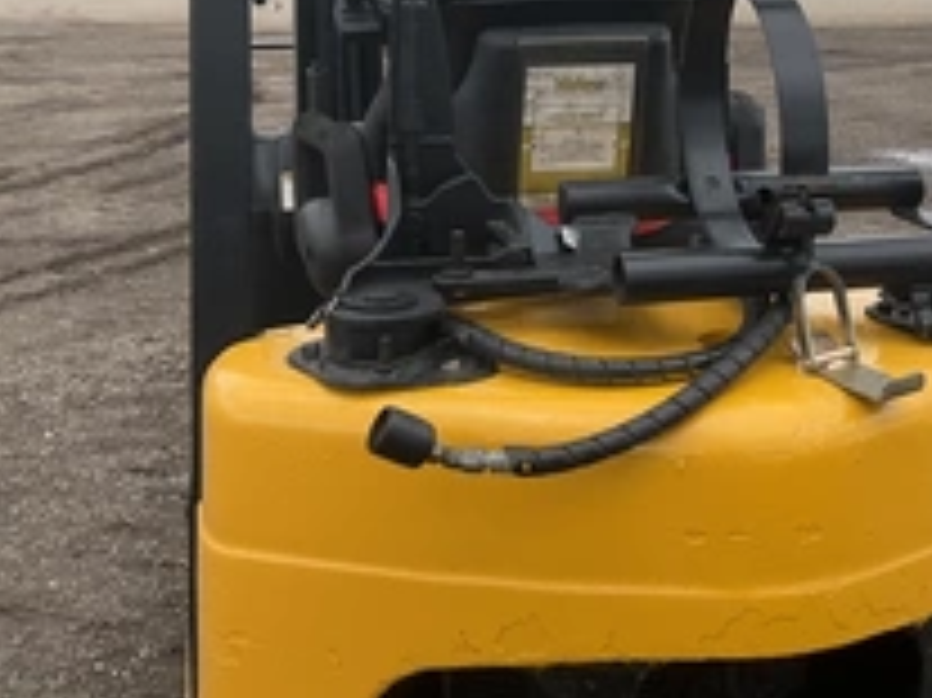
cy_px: 27
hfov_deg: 33.9
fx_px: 1507
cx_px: 666
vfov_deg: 25.0
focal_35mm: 56
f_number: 1.8
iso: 25
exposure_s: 1/883
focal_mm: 3
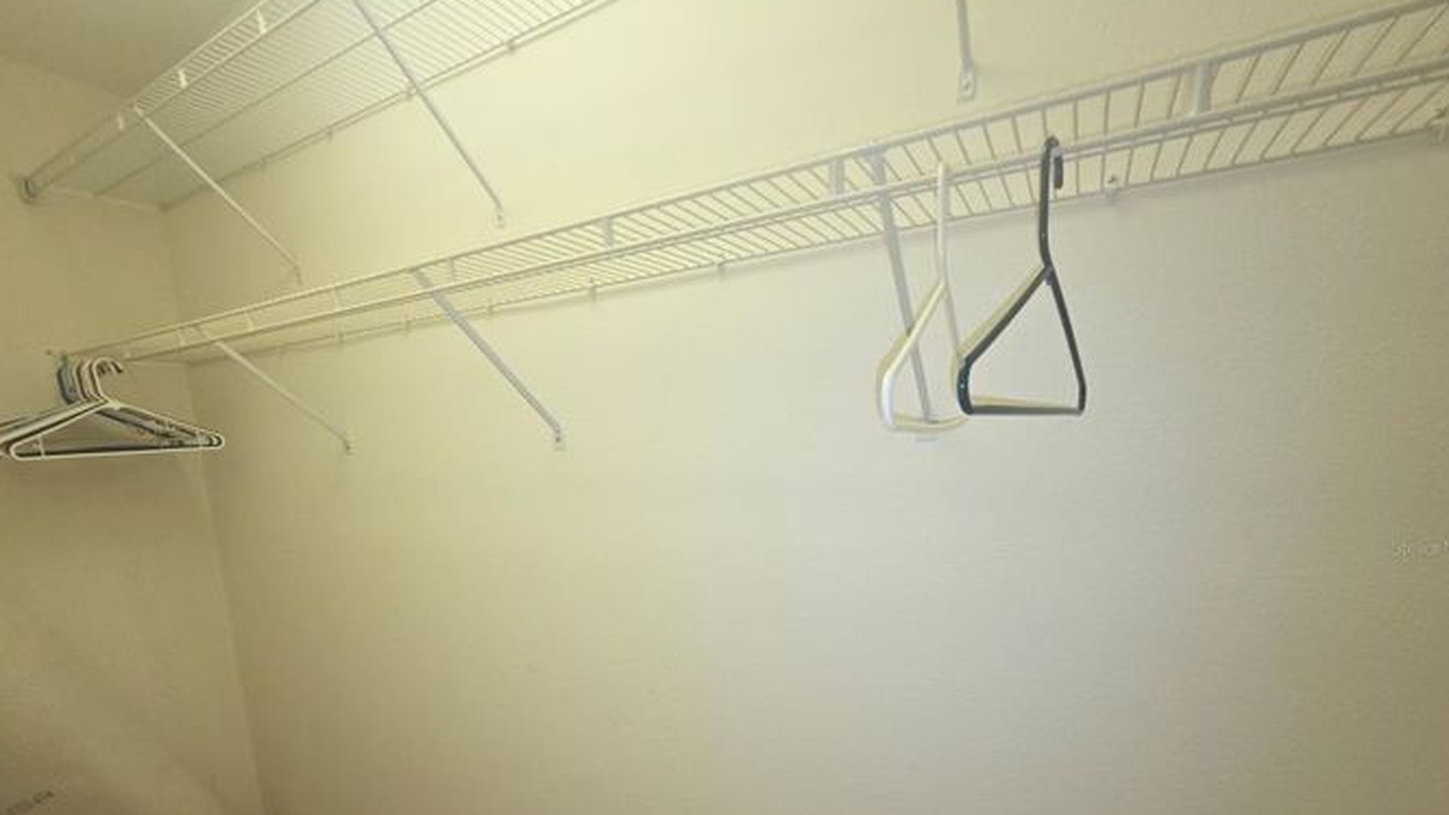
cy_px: 547
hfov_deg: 103.0
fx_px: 576
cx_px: 714
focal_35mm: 15
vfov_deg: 68.4
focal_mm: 2.2
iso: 125
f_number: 2.2
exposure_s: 1/60
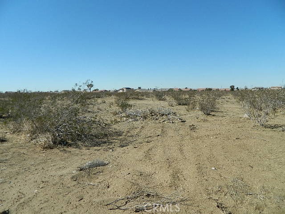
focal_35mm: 25
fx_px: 206
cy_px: 107
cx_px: 142
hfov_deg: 69.4
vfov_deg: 54.9
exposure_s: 1/200
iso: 80
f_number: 8.7
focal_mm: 4.5
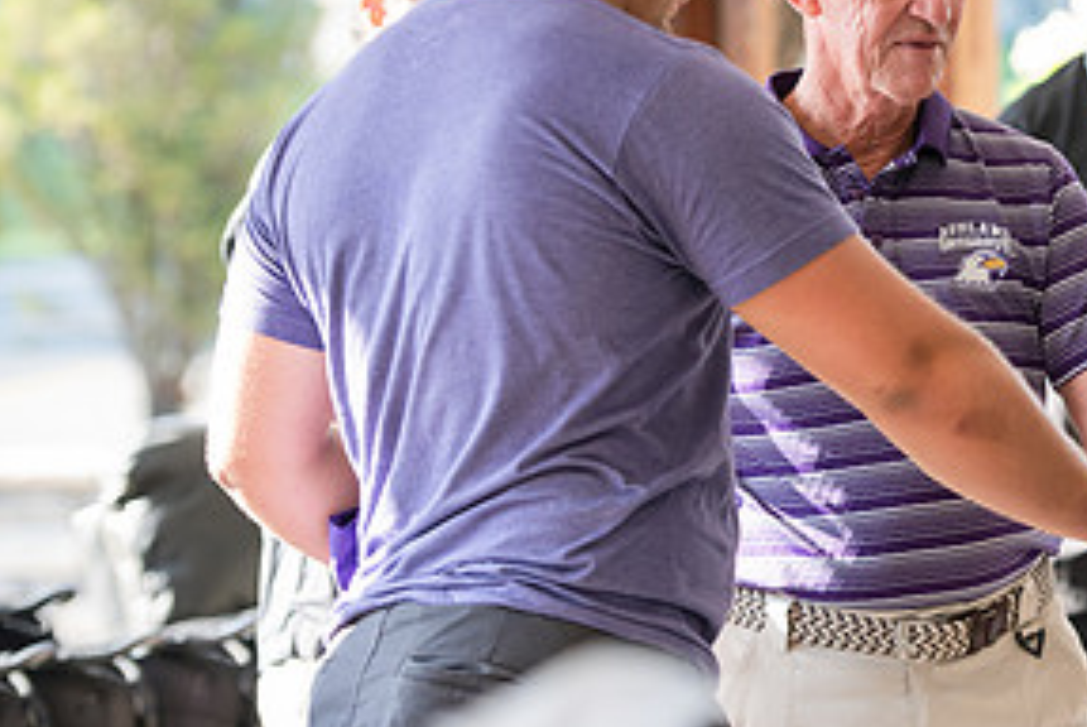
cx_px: 1030
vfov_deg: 6.7
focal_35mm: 206
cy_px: 256
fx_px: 6226
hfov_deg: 9.9
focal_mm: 102
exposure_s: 1/320
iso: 400
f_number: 3.2
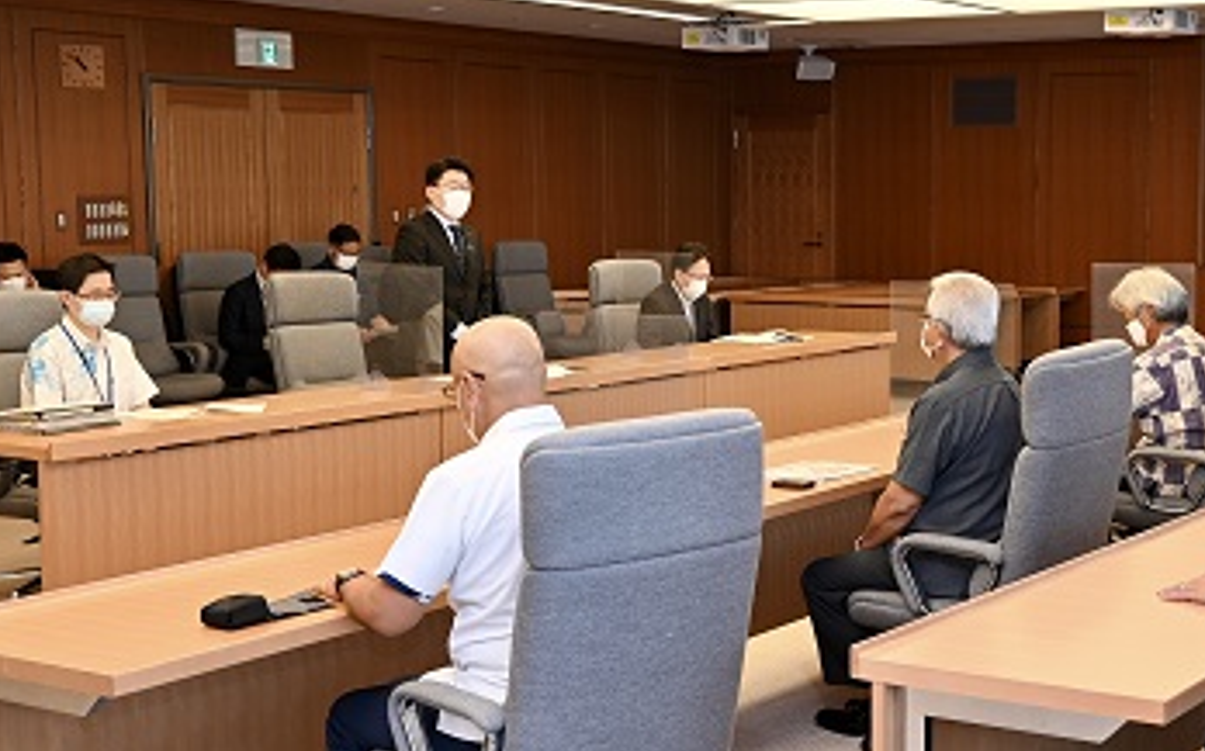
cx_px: 859
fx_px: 1932
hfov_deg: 34.1
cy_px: 433
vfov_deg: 22.0
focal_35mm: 59
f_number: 4.8
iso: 200
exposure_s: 1/60
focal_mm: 33.5
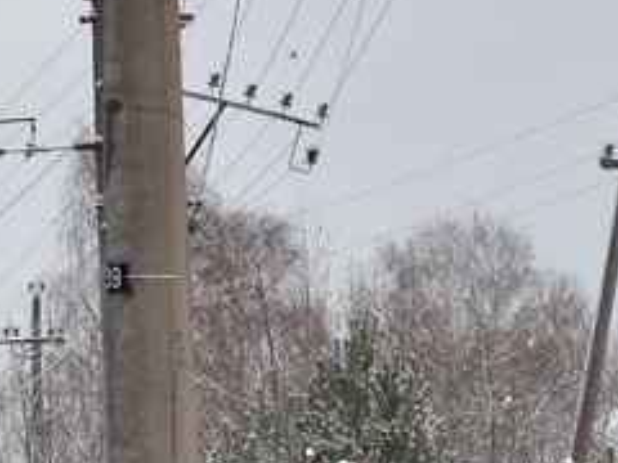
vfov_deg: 4.6
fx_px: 5792
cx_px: -680
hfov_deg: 5.9
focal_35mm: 324
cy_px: 535
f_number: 5.6
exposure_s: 1/125
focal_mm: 45
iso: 200
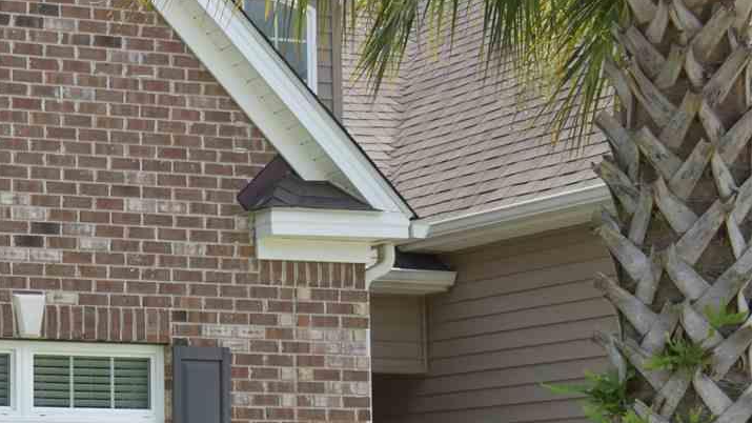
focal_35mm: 108
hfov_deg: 18.0
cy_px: 426
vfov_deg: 11.1
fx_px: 2153
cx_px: -324
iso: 110
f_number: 4
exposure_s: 1/500
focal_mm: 24
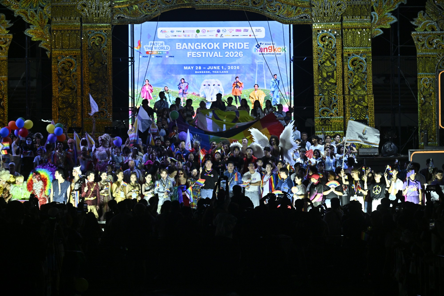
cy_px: 148
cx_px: 222
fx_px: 1295
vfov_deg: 13.0
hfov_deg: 19.5
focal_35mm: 105
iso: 400
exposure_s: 1/200
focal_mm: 105
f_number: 5.6
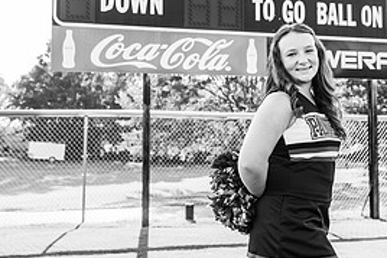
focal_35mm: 52
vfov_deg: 25.9
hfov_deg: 37.7
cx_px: 260
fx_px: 559
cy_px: 97
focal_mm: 24
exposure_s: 1/640
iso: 200
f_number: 2.8
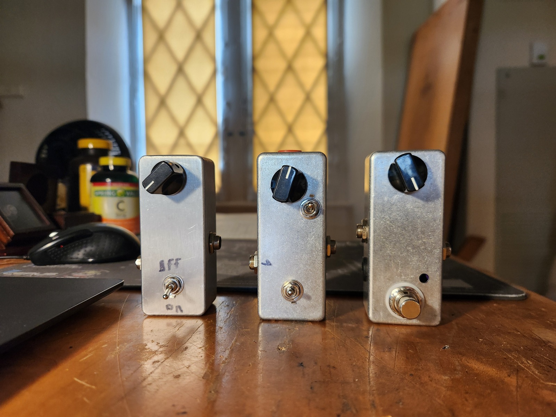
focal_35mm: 23
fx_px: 369
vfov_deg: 58.9
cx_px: 278
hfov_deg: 73.9
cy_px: 208
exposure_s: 1/120
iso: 320
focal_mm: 5.4
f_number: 1.8
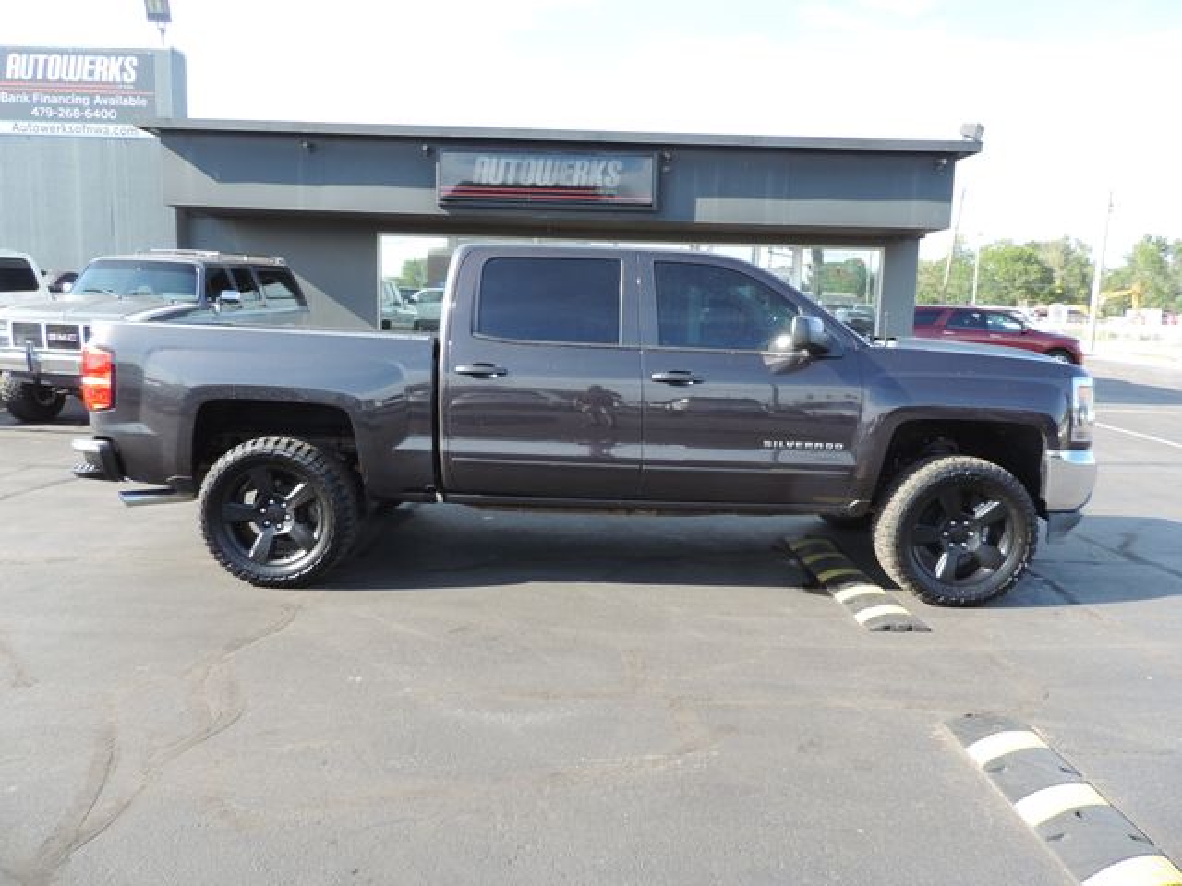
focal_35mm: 24
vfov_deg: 56.8
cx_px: 591
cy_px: 443
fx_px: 820
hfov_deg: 71.6
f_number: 3
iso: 80
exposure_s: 1/250
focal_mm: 4.3
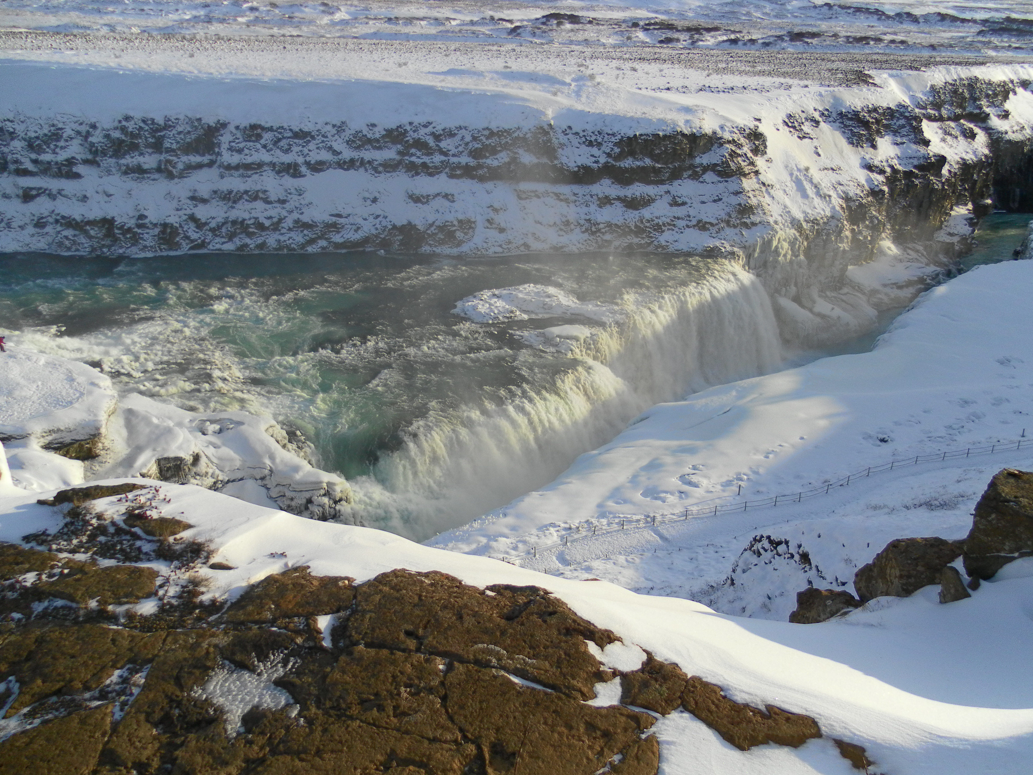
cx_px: 516
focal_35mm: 28
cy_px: 388
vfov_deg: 49.7
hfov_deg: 63.4
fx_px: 836
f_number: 8
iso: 80
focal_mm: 4.9
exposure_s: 1/125
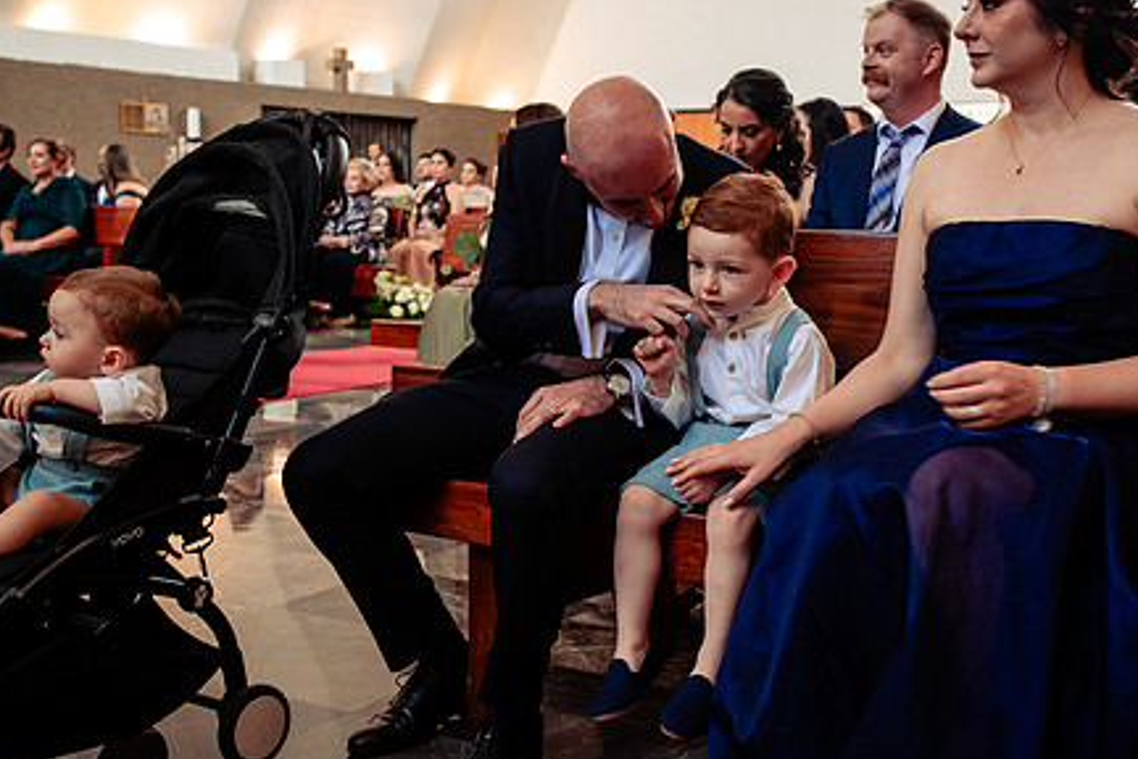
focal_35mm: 47
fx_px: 1486
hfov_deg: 41.8
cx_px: 651
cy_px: 360
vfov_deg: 28.6
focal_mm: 35
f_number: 4.5
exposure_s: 1/125
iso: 1600
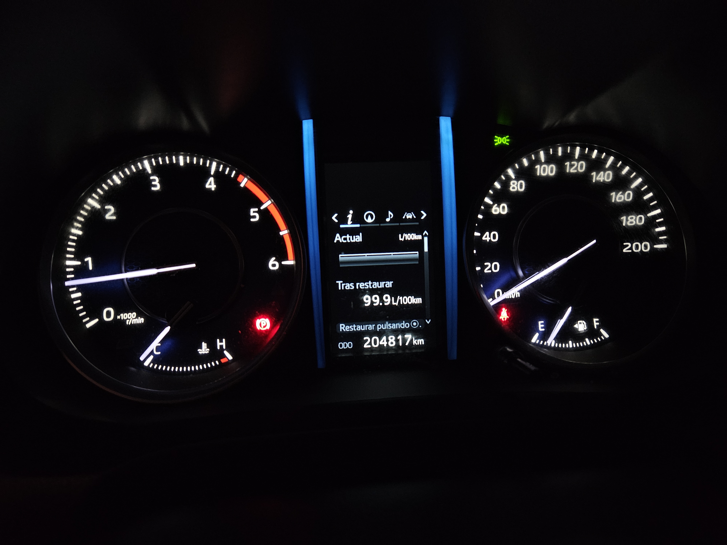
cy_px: 272
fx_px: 483
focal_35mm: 23
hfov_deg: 73.9
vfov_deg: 58.9
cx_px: 364
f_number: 1.8
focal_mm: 5.4
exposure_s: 1/50
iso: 500
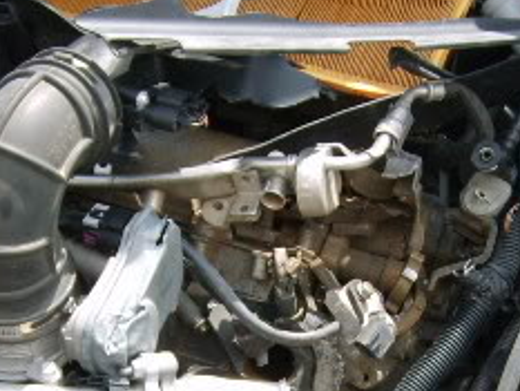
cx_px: 261
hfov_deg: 20.4
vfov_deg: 15.0
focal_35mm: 96
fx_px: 1443
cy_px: 429
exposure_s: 1/350
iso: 50
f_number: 2.8
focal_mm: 5.8
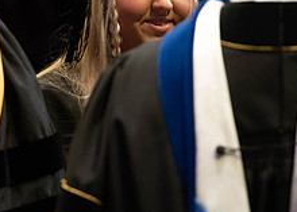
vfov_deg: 2.9
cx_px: 243
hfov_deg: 4.0
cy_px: 21
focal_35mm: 502
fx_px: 4233
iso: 1600
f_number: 4.5
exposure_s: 1/320
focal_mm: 170
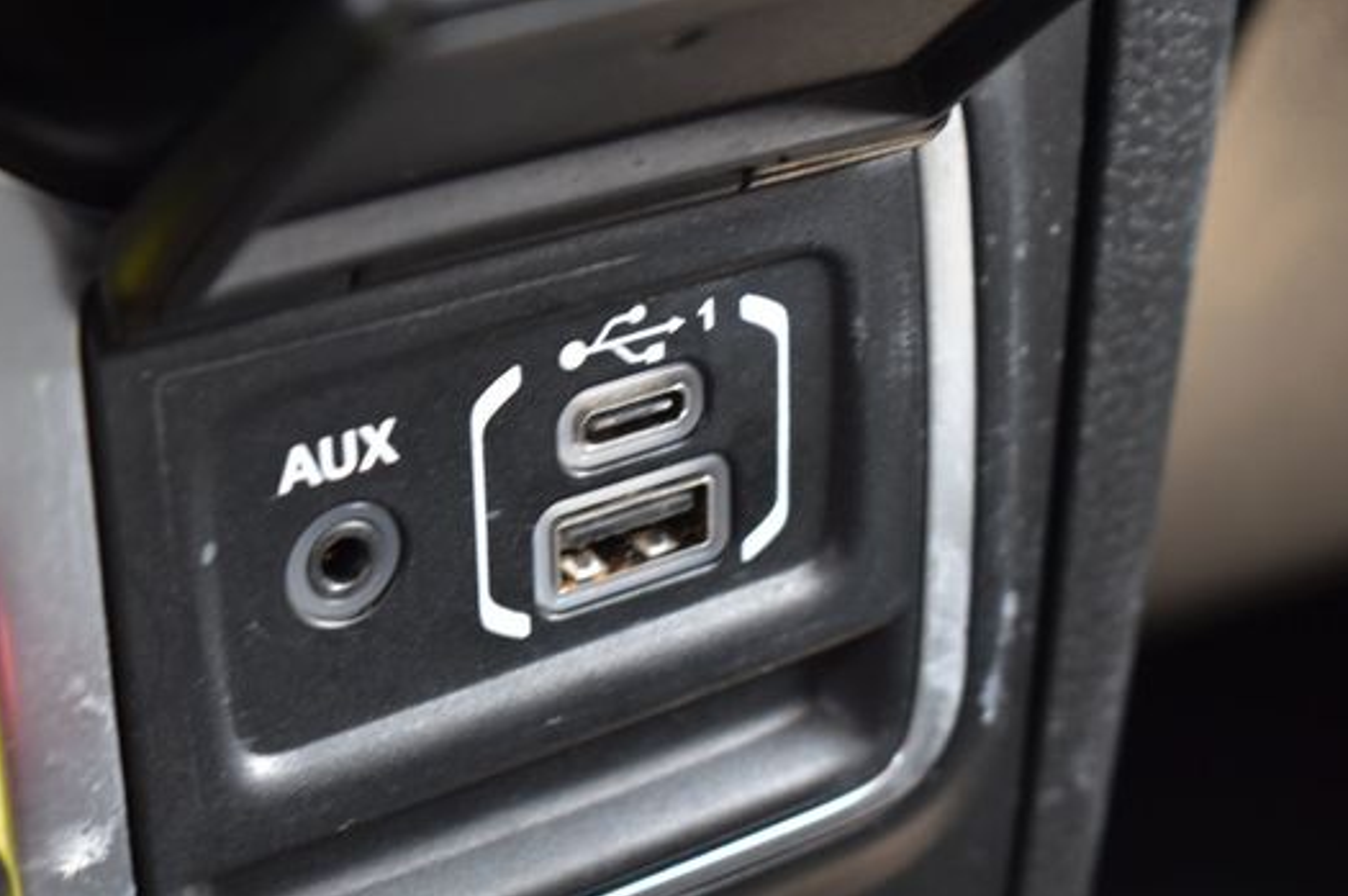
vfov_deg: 13.6
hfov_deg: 20.3
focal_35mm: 101
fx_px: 3764
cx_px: 598
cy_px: 462
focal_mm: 55
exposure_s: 1/20
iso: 400
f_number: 6.3
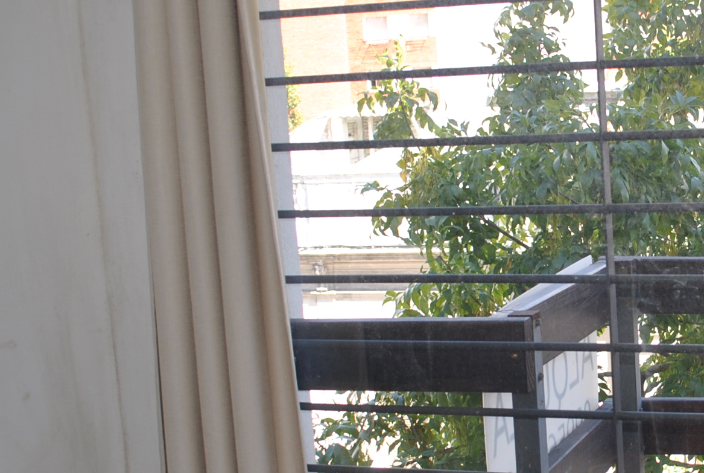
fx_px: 1313
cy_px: 327
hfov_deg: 28.9
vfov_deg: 20.3
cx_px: 628
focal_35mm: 67
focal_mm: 18
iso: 125
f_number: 4
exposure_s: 1/125
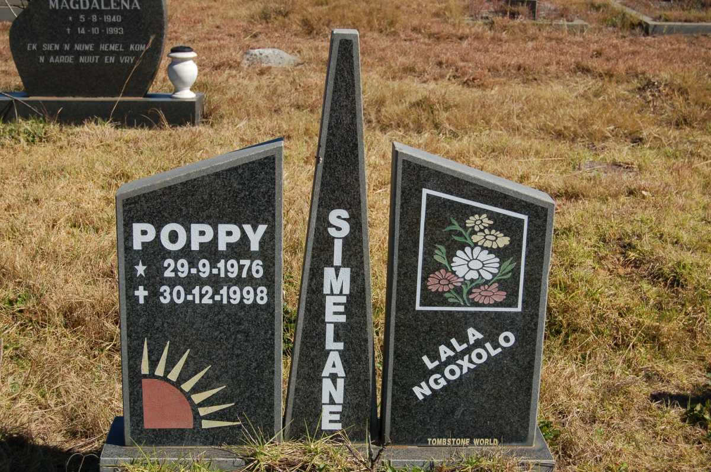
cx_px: 356
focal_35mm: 57
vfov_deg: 23.7
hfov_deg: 35.1
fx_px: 1124
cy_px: 236
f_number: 6.3
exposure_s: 1/640
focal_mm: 38
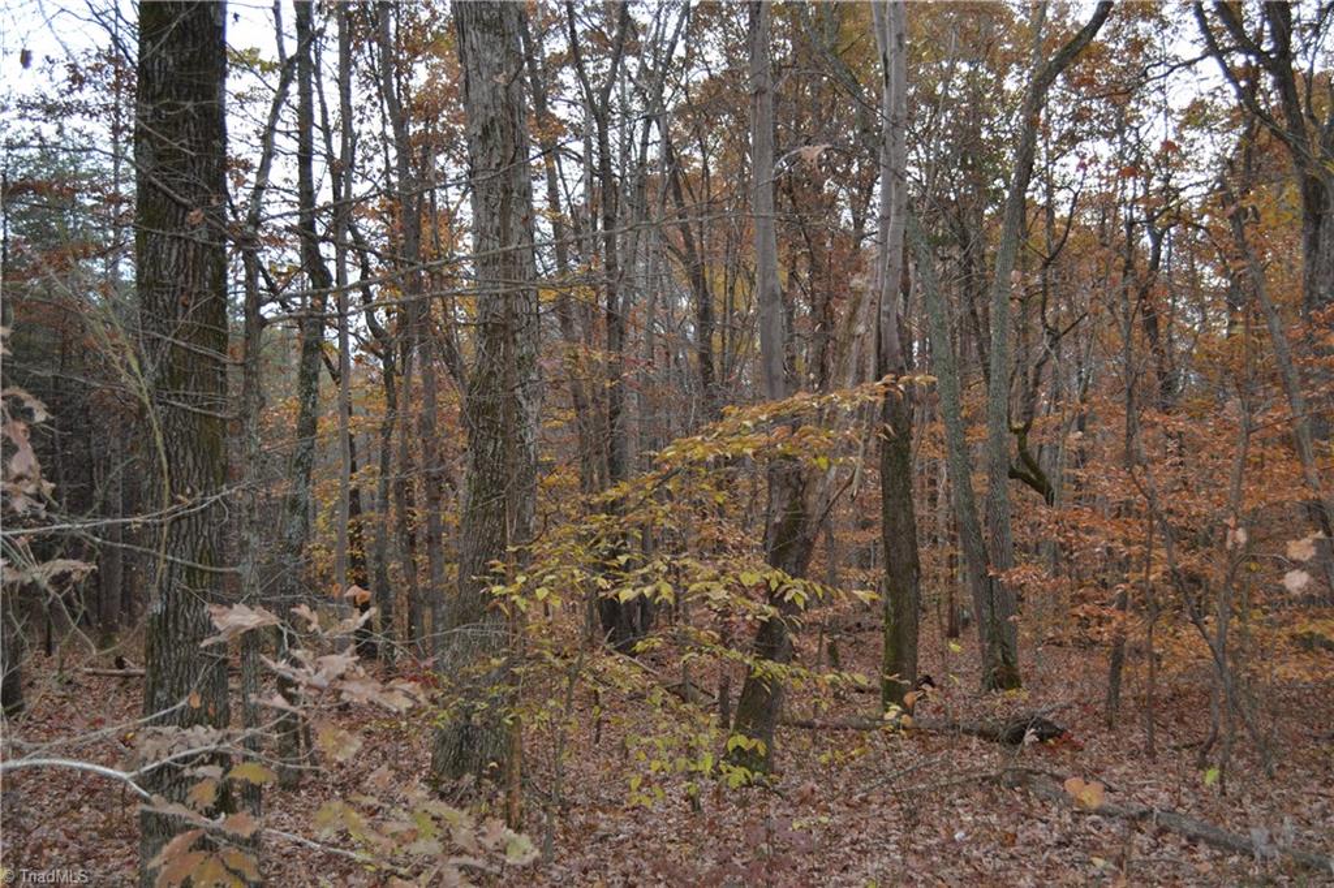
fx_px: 1445
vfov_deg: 34.2
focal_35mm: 39
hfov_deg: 49.6
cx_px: 667
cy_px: 444
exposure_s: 1/125
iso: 200
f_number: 4.2
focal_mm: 26
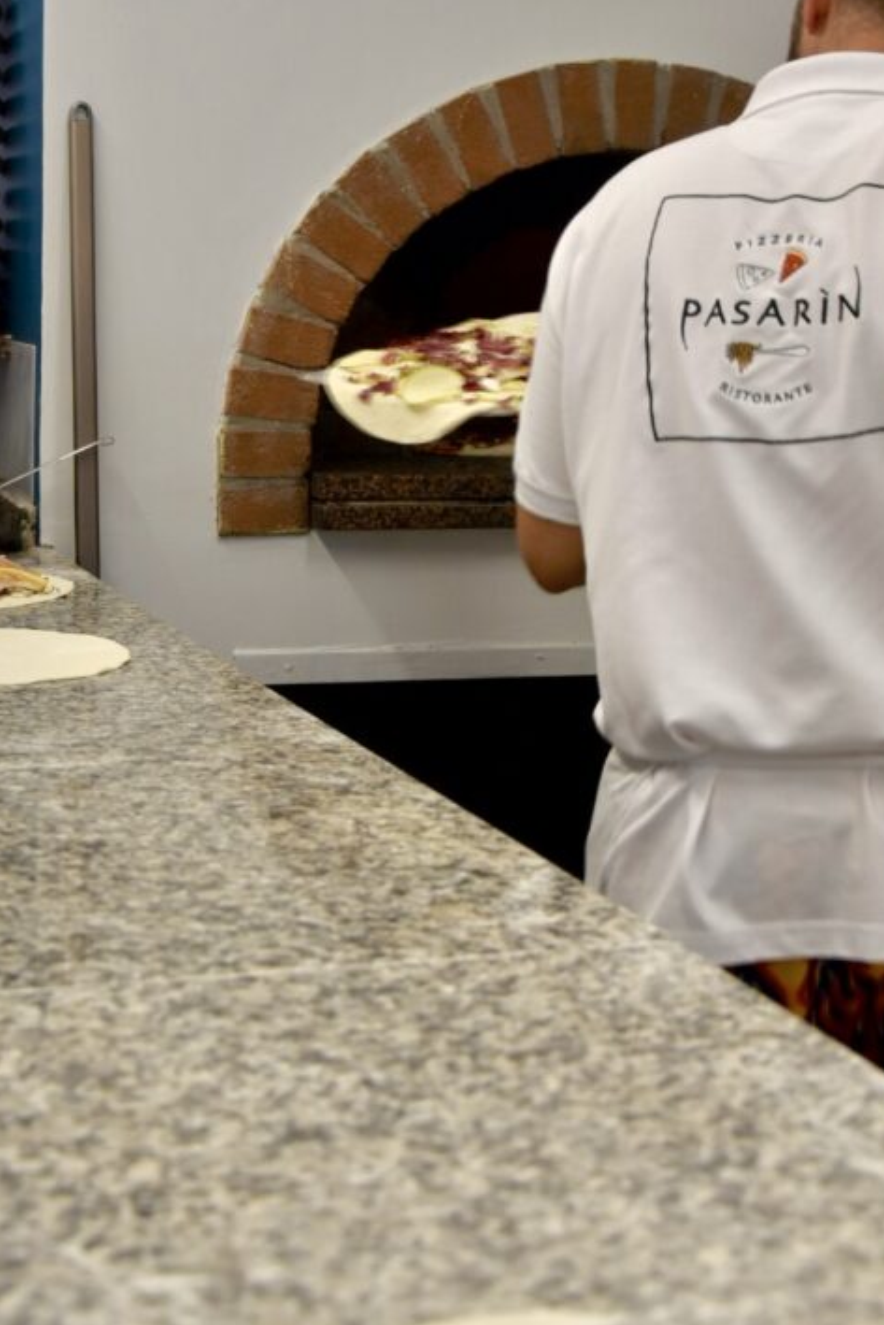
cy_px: 432
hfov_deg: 20.9
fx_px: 2393
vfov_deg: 30.7
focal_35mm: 65
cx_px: 410
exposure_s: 1/60
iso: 560
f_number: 4.2
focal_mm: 30
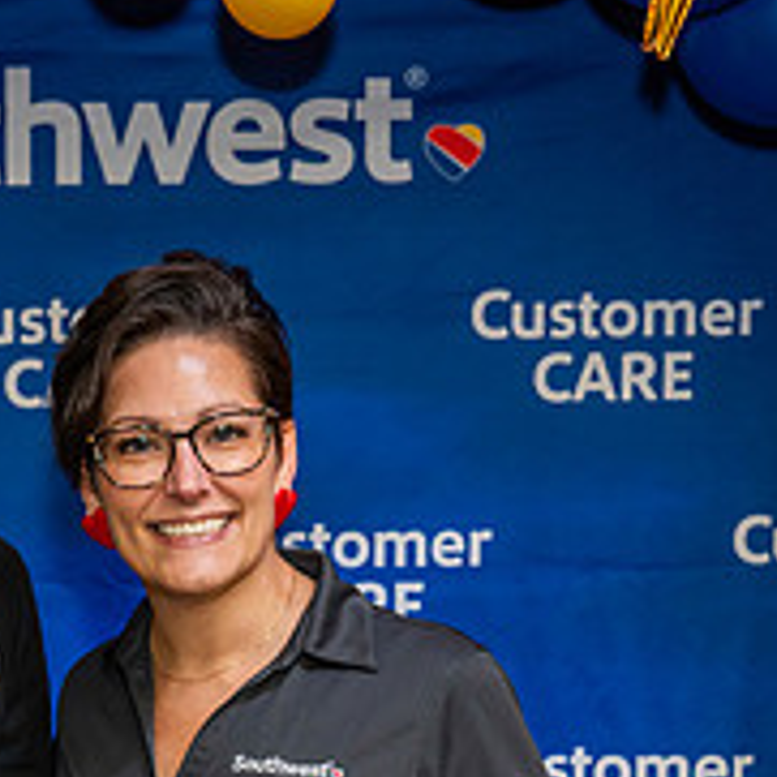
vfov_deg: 15.7
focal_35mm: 110
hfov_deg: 15.6
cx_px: 77
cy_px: 693
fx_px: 2793
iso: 1250
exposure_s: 1/160
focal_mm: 40
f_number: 4
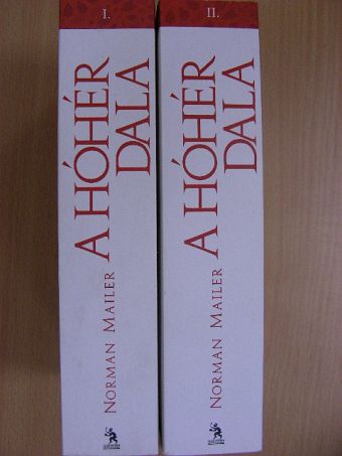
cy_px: 228
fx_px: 540
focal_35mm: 41
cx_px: 171
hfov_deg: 35.2
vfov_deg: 45.8
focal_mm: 6.8
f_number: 3.5
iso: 126
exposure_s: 1/30
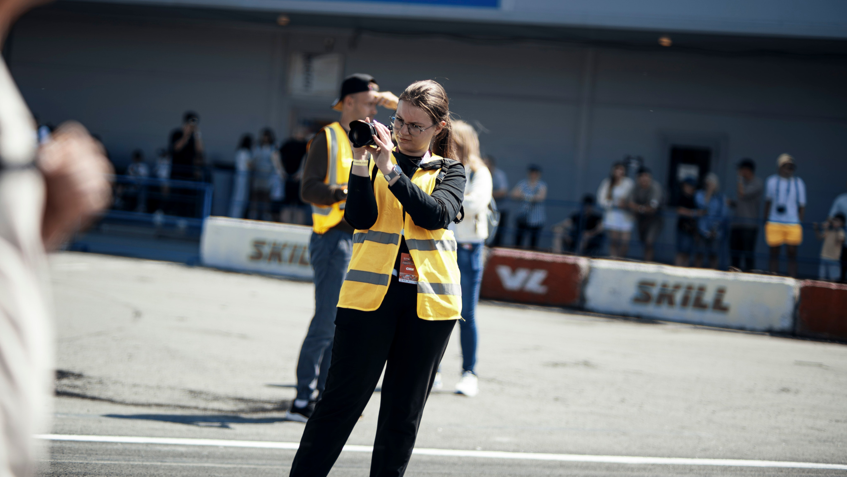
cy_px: 194
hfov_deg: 23.9
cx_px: 424
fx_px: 2000
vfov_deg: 13.6
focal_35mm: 89
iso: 100
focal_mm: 85
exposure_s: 1/250
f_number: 1.8
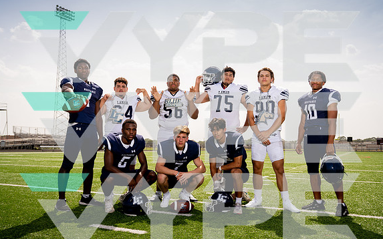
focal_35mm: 33
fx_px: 344
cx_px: 192
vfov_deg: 38.3
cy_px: 128
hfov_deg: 58.1
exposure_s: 1/250
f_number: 6.3
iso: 100
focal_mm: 32
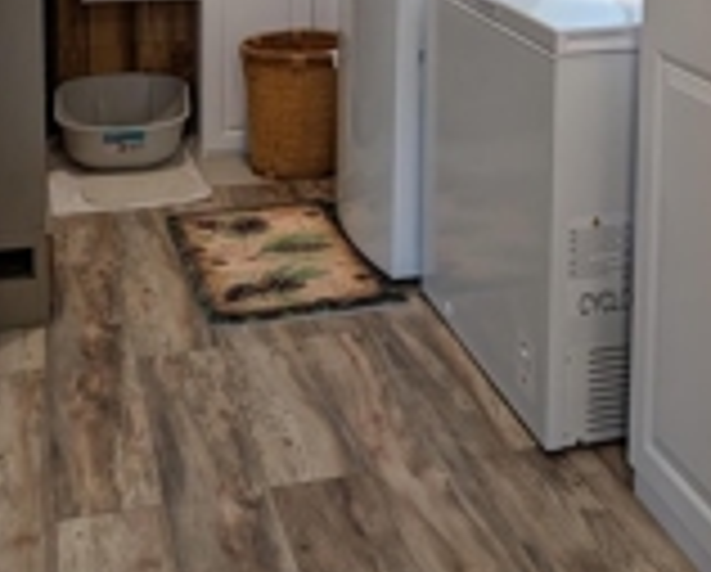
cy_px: -72
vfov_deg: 24.0
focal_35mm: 59
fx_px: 1244
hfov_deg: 31.8
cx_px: 414
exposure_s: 1/120
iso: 26
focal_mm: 6.9
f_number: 1.68
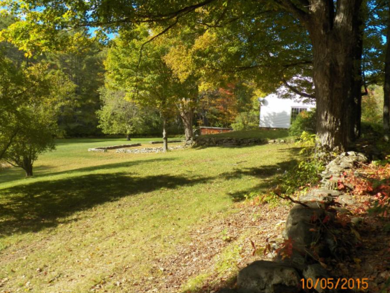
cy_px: 158
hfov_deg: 56.8
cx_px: 195
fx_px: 361
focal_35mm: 32
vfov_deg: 44.2
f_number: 4
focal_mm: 4.9
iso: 125
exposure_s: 1/640
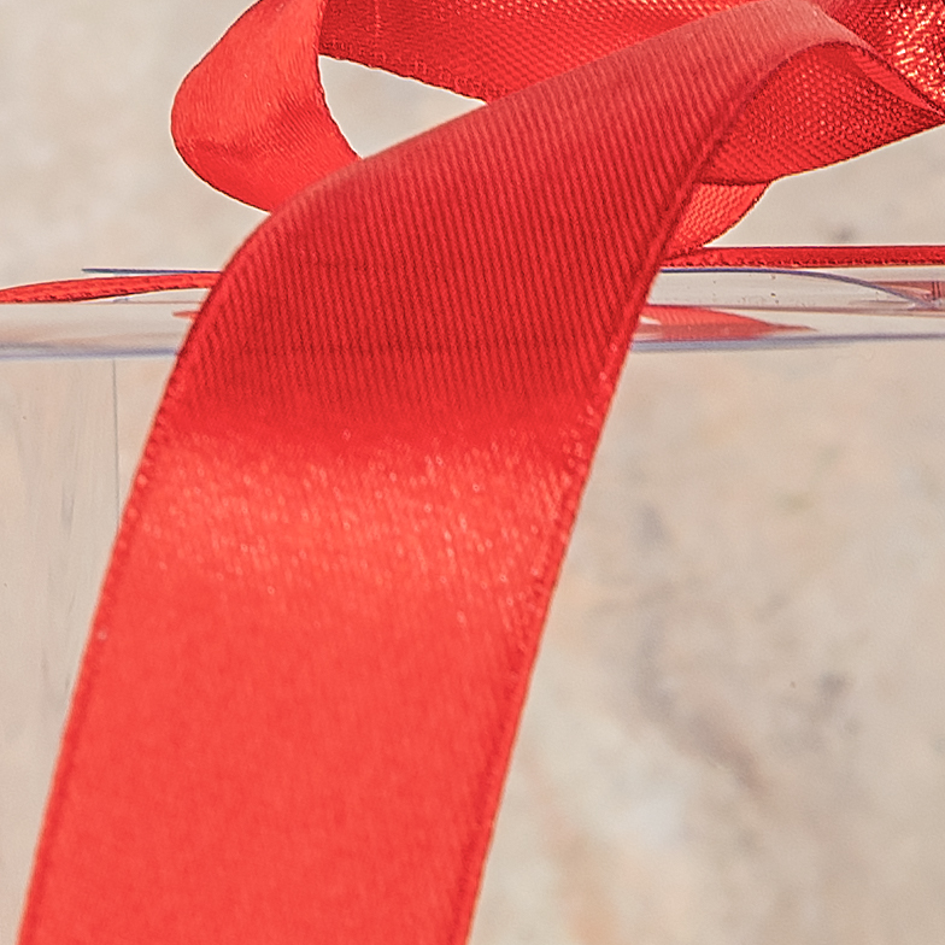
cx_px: 1234
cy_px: 1914
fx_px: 11088
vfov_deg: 4.8
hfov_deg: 4.9
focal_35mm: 359
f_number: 11
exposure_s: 1/125
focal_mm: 55
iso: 100
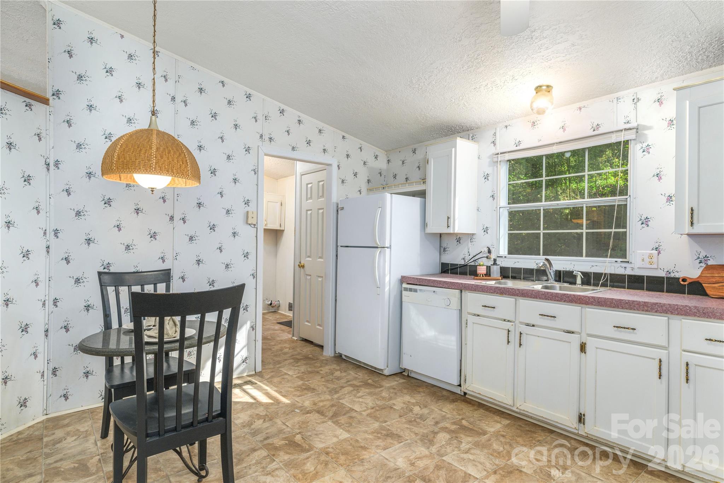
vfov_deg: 64.5
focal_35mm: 19
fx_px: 382
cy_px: 242
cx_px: 362
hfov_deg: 86.9
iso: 320
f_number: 8
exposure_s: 1/100
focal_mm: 19
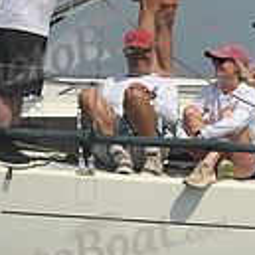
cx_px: 332
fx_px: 2234
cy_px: 124
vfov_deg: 6.5
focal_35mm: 268
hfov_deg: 6.5
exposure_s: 1/1250
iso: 320
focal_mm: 70
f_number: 10
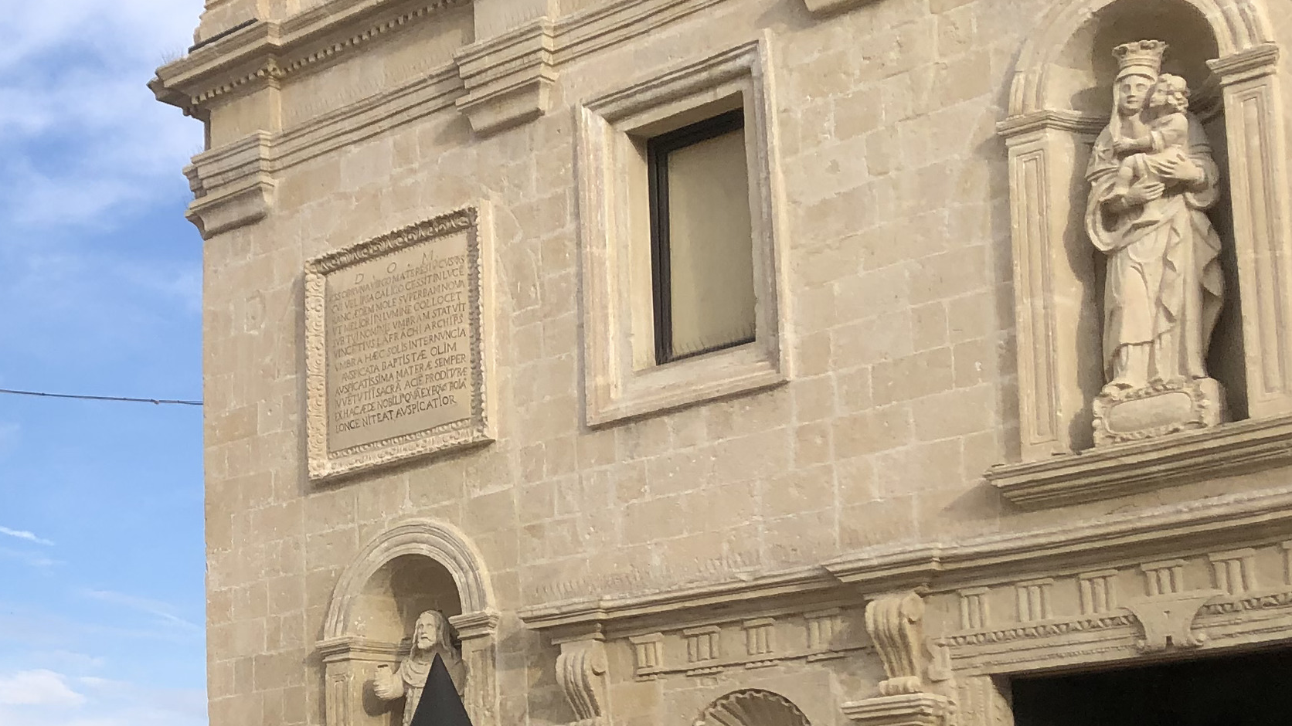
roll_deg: +0.4
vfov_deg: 16.2
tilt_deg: +9.4
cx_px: 54
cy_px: 696
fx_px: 2501
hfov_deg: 27.6
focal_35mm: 73
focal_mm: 4
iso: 20
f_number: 1.8
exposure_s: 1/1104
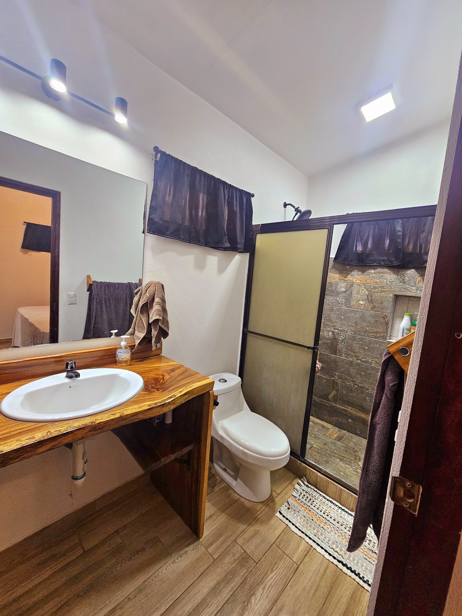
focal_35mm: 13
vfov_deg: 106.2
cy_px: 308
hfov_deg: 89.9
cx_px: 231
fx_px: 231
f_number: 2.2
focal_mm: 2.2
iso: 250
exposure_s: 1/60.2
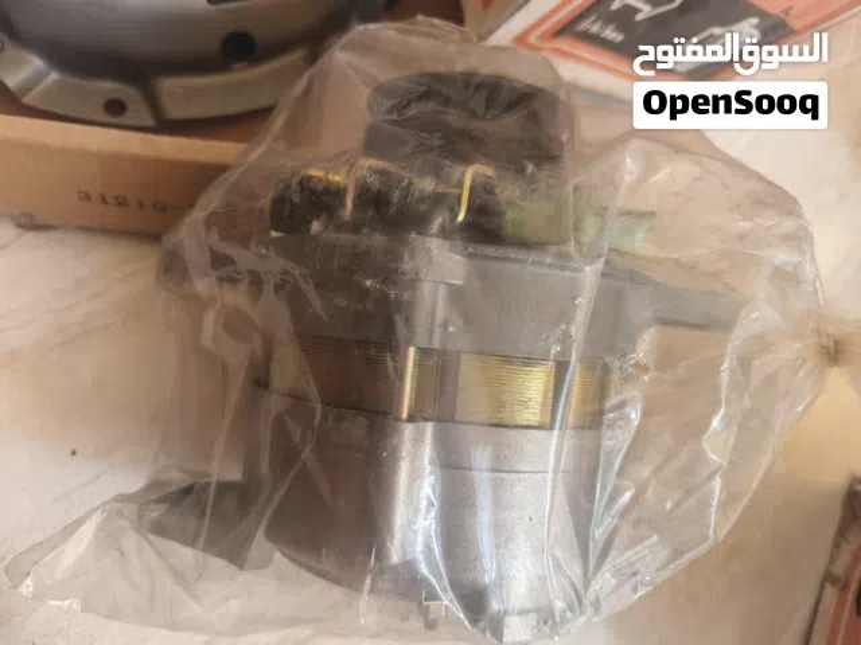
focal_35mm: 23
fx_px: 572
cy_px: 322
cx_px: 430
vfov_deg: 58.9
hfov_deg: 73.9
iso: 301
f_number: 1.8
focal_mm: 5.56
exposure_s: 1/50
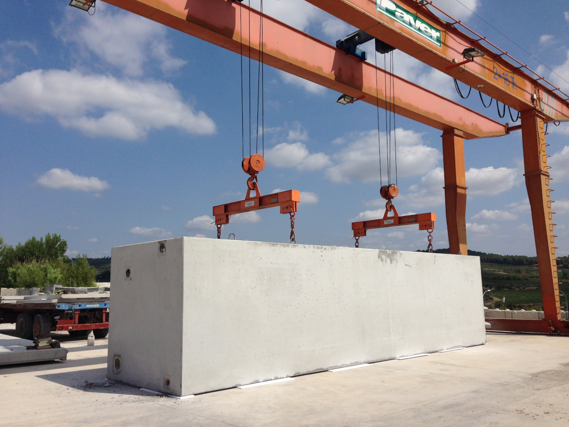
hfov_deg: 55.4
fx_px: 542
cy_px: 214
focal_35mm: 33
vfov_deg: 42.9
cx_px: 284
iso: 50
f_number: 2.4
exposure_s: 1/3876
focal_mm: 4.12
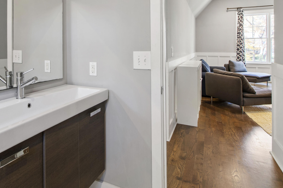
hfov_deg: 72.7
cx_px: 108
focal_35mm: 24
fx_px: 189
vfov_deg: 50.9
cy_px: 47
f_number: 8
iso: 100
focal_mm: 10
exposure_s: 3
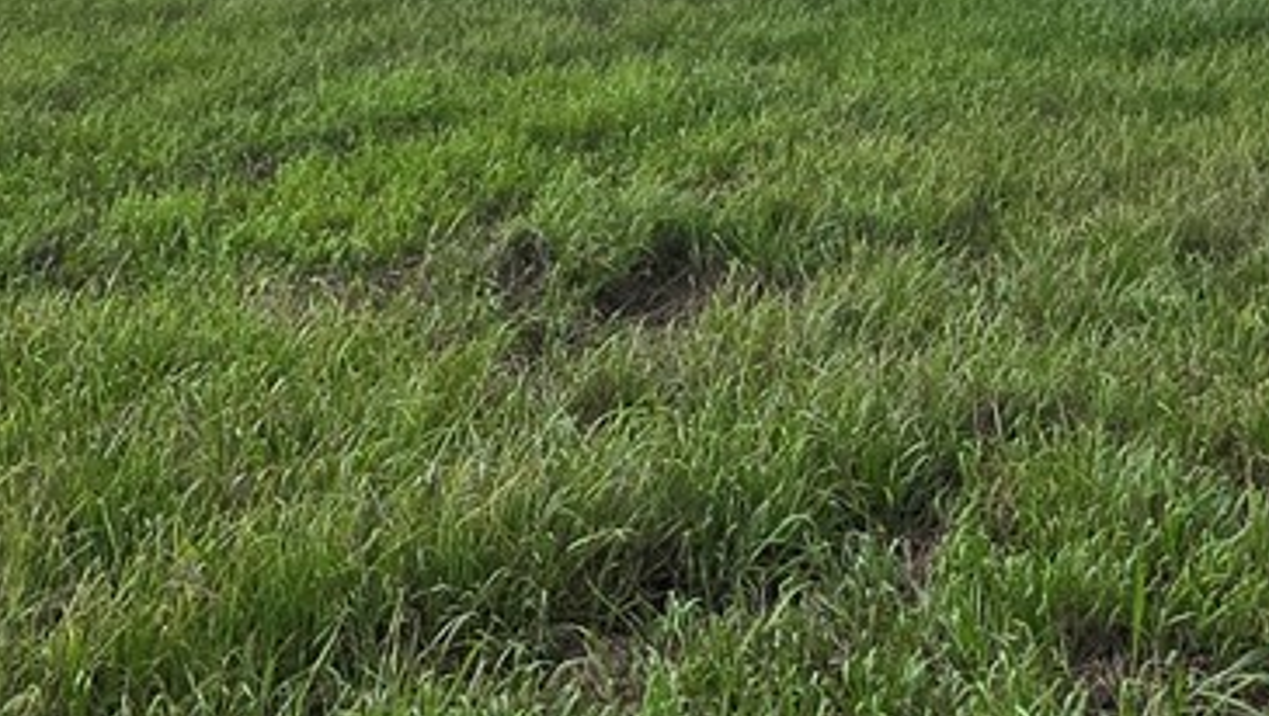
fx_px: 2088
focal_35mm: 62
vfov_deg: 18.4
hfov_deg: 33.5
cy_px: -163
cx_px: 431
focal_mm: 2.2
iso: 50
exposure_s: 1/273
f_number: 2.2
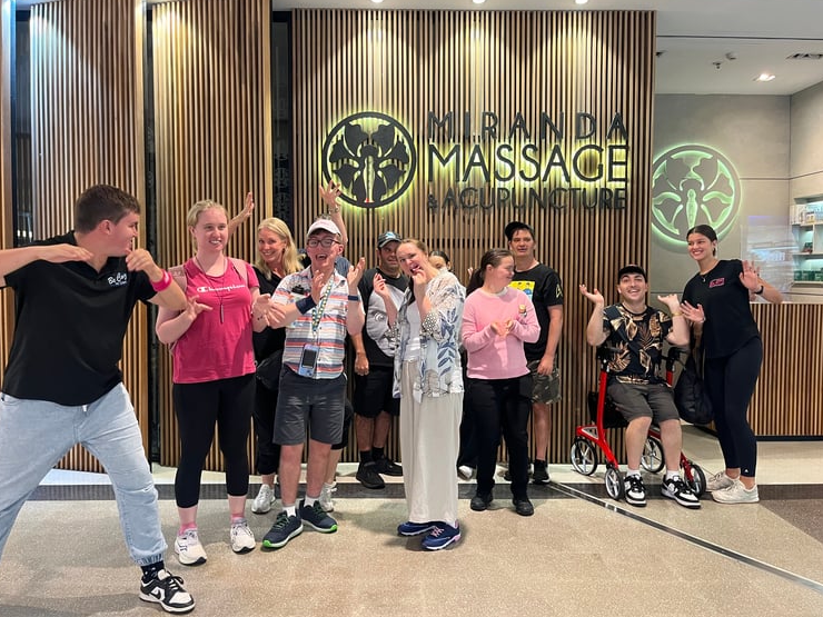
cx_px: 401
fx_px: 642
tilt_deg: -2.3
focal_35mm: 27
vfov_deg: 51.4
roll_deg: +0.5
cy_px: 305
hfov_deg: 65.3
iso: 200
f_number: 1.6
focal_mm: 5.1
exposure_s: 1/50
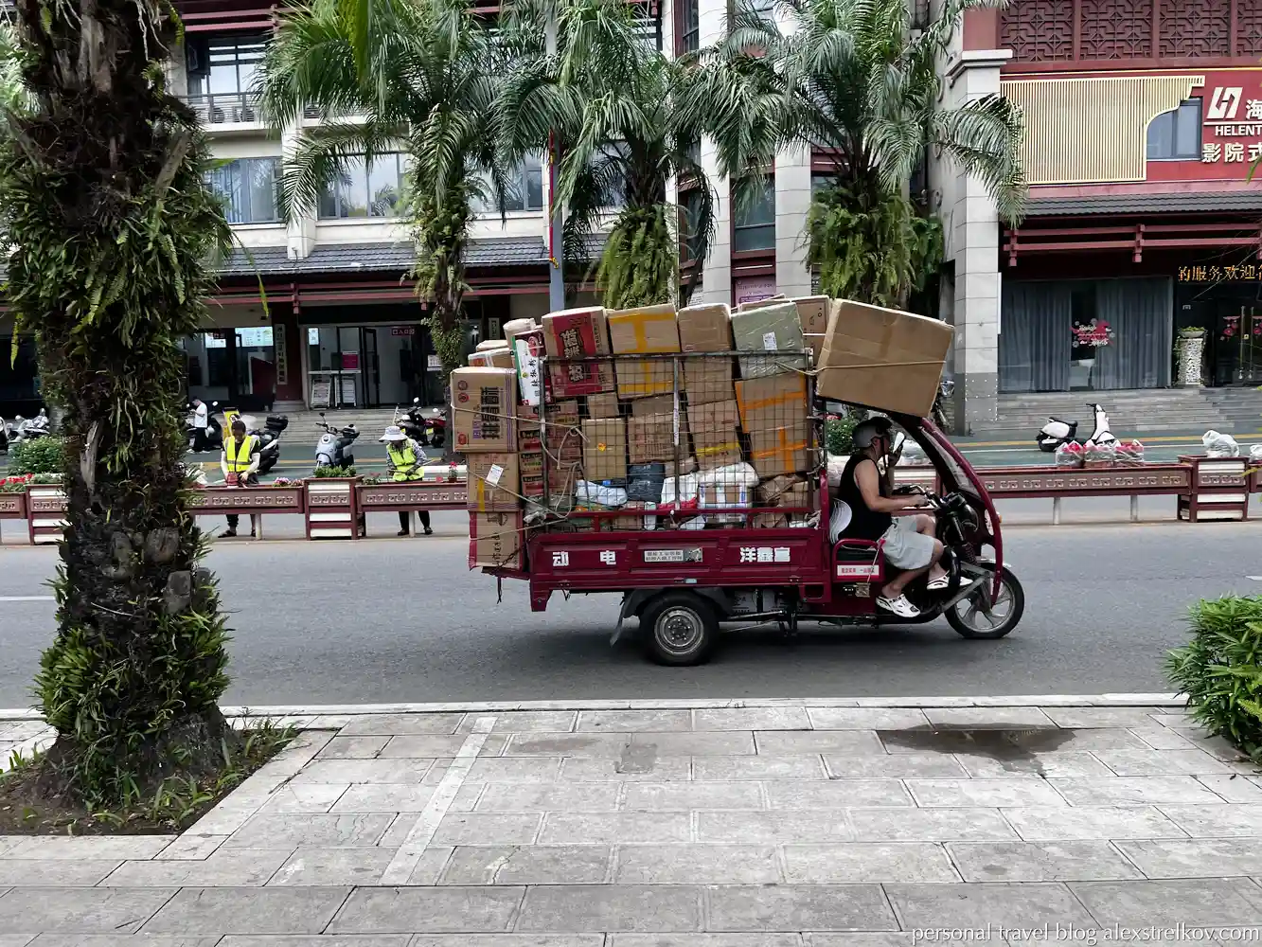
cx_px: 631
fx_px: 948
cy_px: 474
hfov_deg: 67.3
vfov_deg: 53.1
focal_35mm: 26
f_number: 1.5
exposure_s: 1/544
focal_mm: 5.7
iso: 50
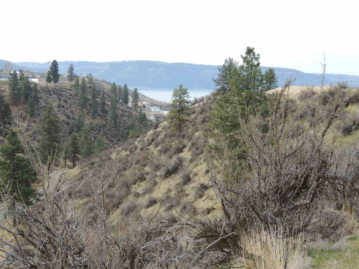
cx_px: 180
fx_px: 622
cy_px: 134
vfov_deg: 24.4
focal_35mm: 60
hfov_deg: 32.2
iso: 100
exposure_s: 1/400
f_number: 3.7
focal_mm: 10.7
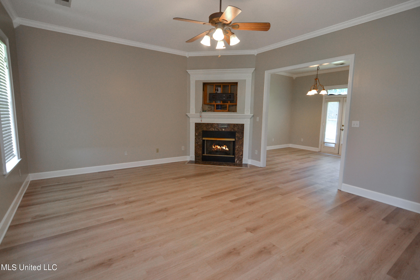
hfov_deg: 95.0
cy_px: 140
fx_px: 192
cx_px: 210
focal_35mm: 16
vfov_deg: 72.0
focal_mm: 11
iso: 400
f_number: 3.2
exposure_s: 1/60
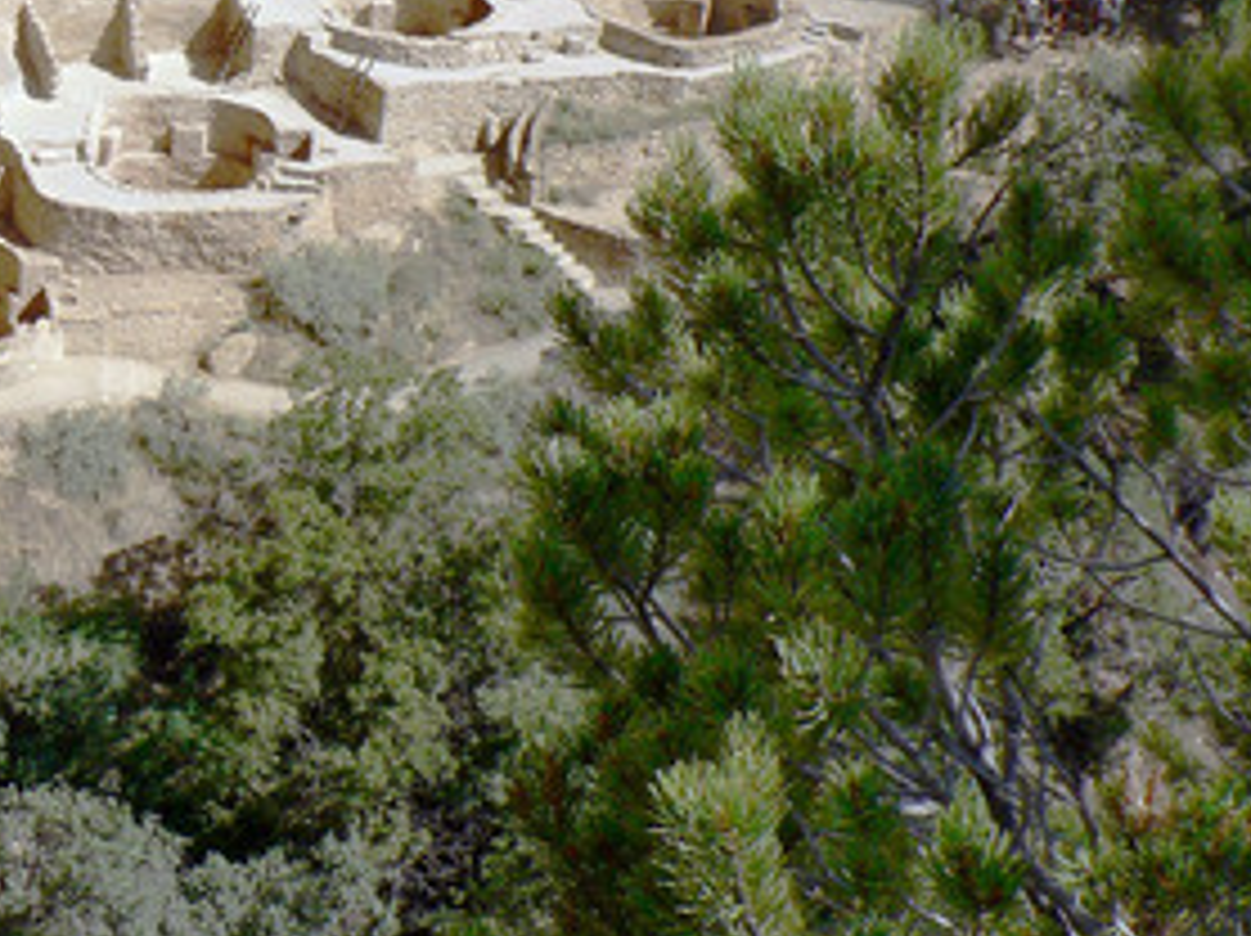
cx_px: 22
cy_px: 58
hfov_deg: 24.6
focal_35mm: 76
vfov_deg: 19.0
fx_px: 2744
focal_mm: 6
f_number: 5.6
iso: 80
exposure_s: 1/400
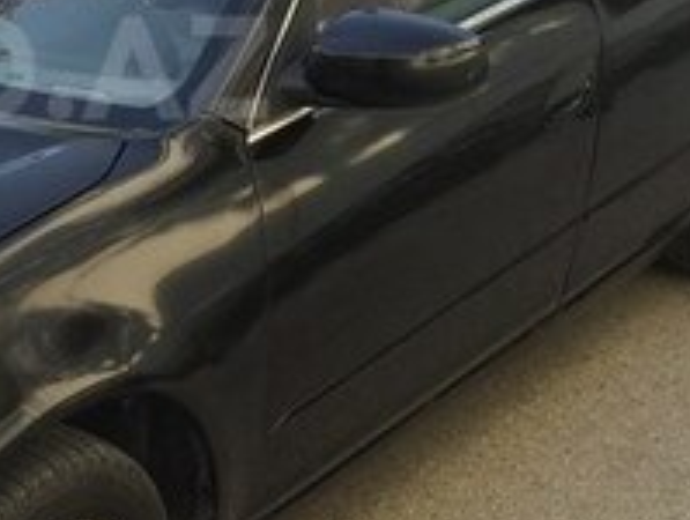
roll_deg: -1.6
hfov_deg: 19.5
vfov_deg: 15.3
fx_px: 1917
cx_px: -87
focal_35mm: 96
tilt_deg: -16.7
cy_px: 68
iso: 32
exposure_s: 1/344
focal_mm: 4.15
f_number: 2.2
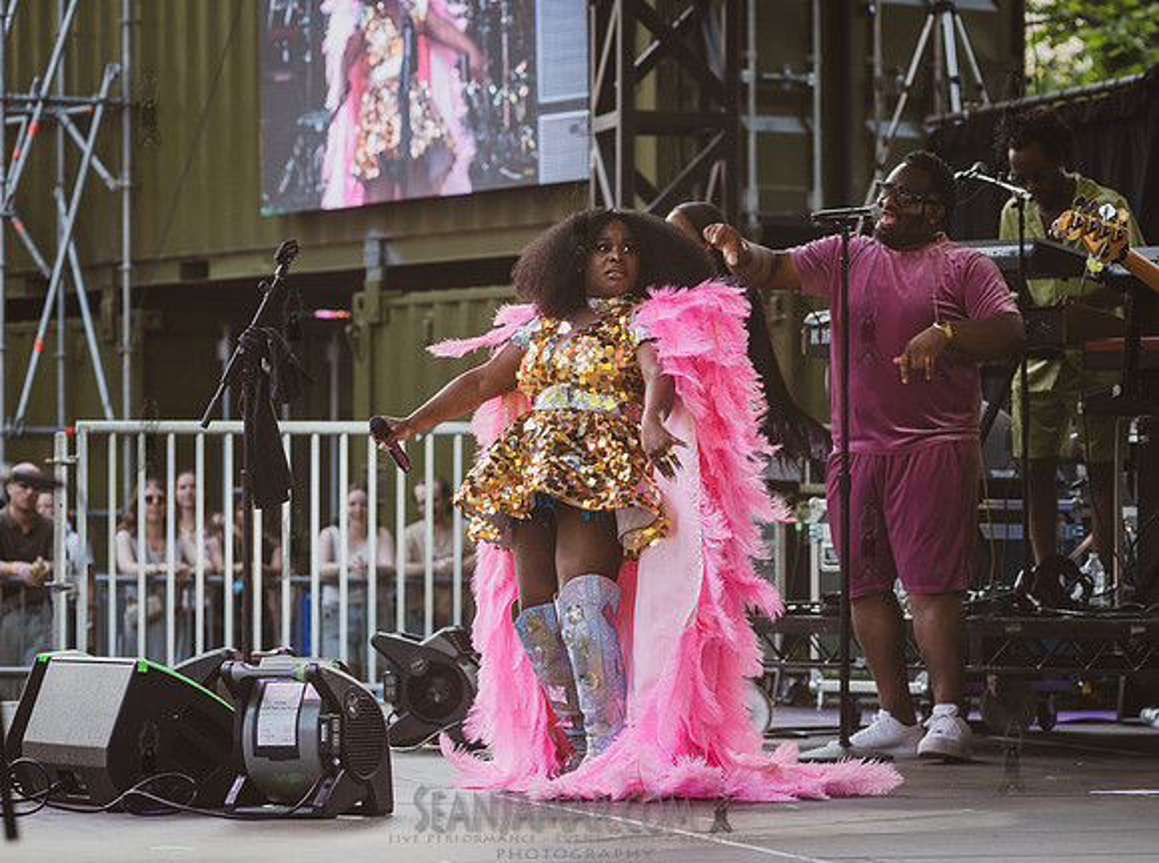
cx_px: 646
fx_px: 5288
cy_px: 431
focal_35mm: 158
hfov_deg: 12.5
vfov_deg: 9.3
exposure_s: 1/320
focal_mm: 145
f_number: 5
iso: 800
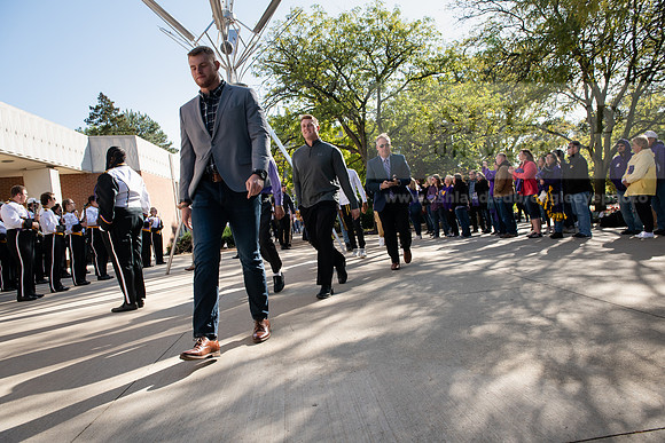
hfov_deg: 73.7
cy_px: 222
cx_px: 332
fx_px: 443
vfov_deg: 53.2
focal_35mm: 24
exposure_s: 1/640
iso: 400
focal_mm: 24
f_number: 6.3
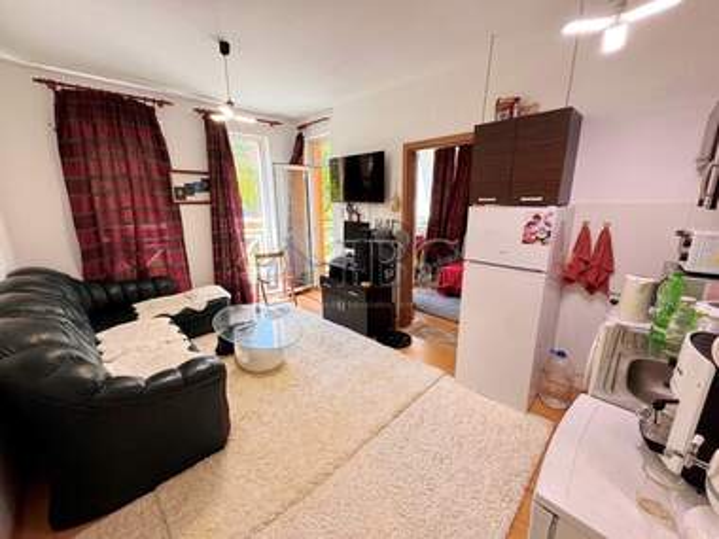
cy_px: 270
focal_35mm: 14
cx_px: 360
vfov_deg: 85.7
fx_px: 291
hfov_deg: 102.1
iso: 80
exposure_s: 1/99
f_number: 2.2
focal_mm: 2.22
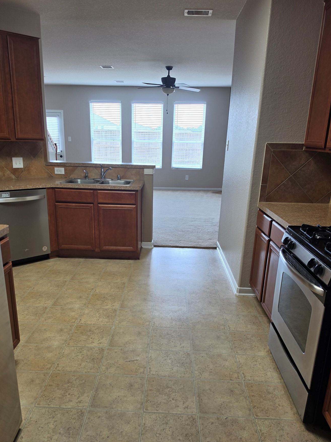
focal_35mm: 27
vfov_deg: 65.0
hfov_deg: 51.3
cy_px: 254
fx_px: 344
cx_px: 153
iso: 32
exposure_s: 1/120
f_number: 1.4
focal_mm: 6.5
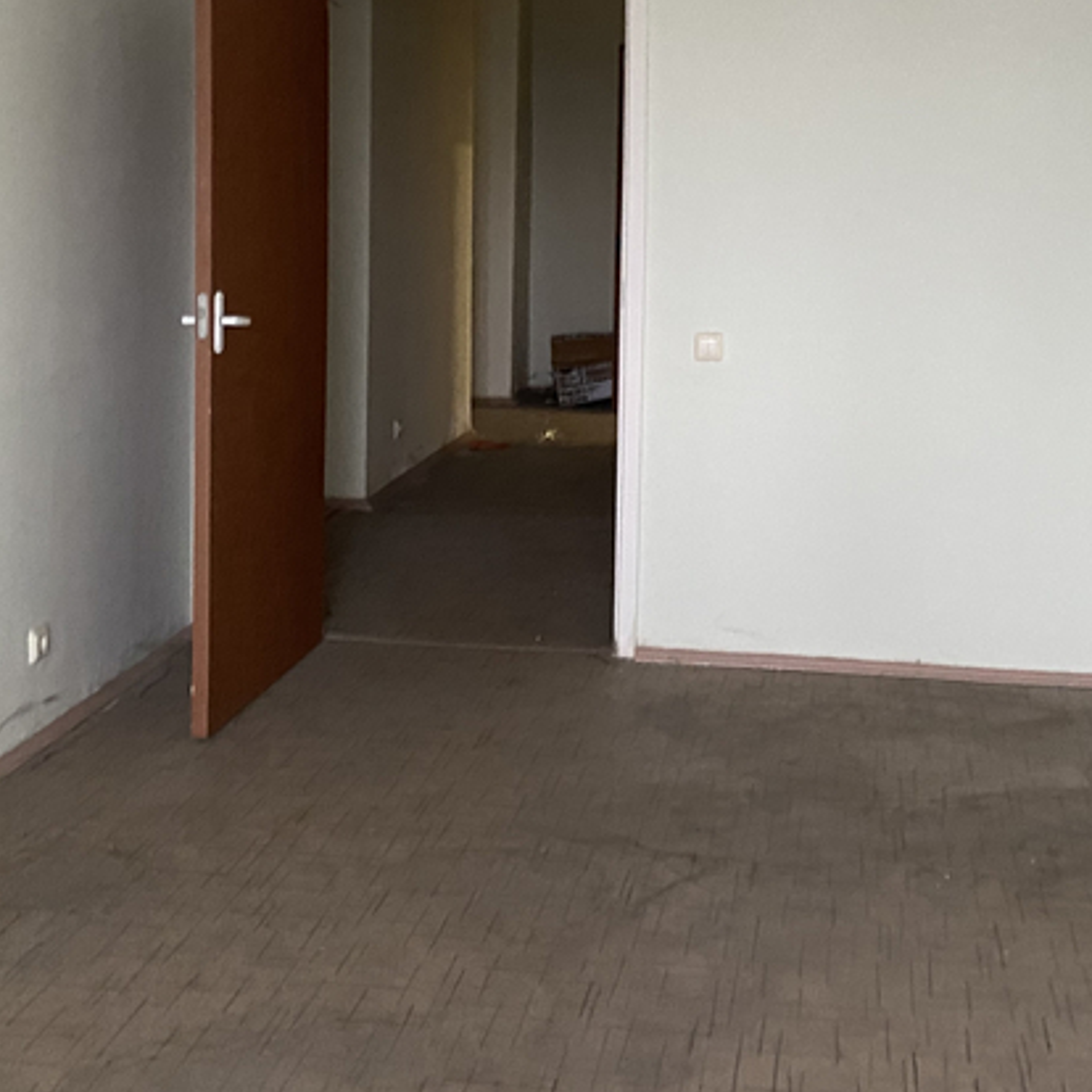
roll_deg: -1.6
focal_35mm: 50
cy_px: 291
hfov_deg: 33.9
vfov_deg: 33.4
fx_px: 1785
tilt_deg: +1.2
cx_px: 670
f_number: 1.8
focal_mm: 4.25
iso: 500
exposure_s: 1/40
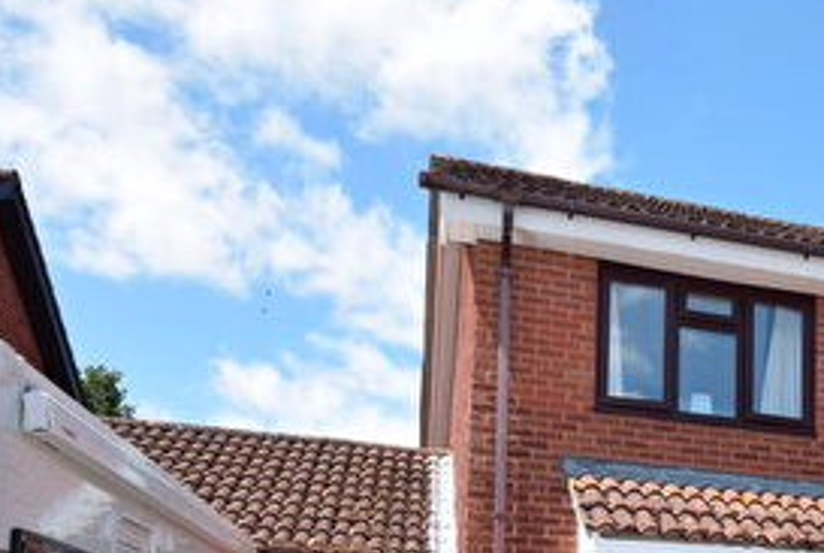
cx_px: 806
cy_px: 644
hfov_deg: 40.8
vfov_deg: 28.2
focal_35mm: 42
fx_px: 969
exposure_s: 1/200
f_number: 8
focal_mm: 11
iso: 100
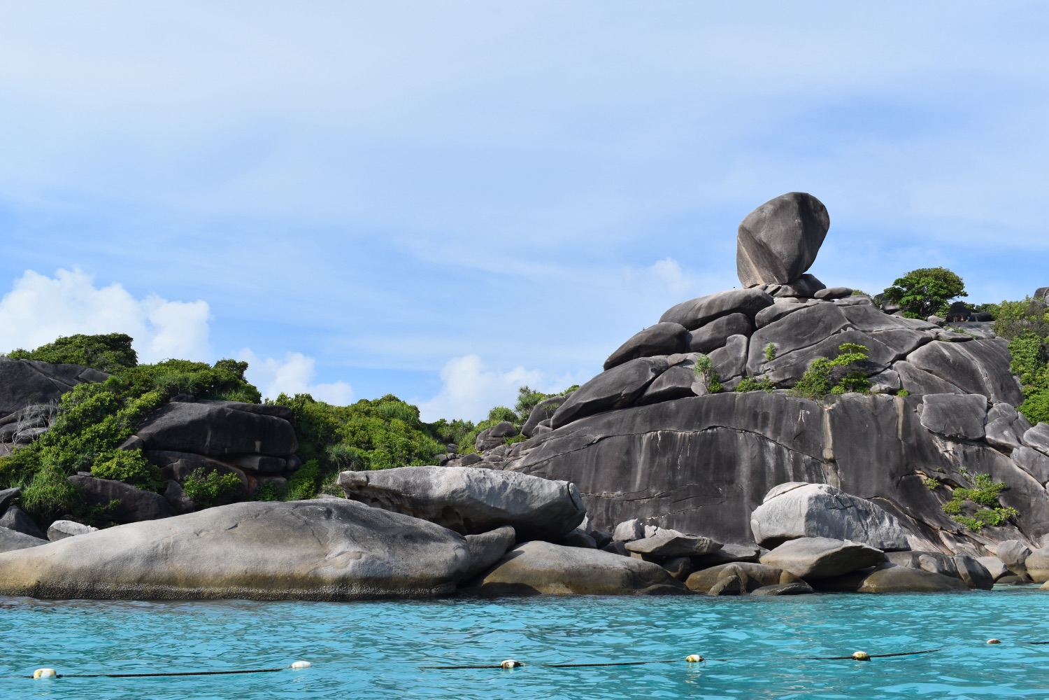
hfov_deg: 51.3
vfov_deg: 35.5
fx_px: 1093
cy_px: 350
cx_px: 524
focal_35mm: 38
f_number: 10
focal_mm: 25
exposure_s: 1/400
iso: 200
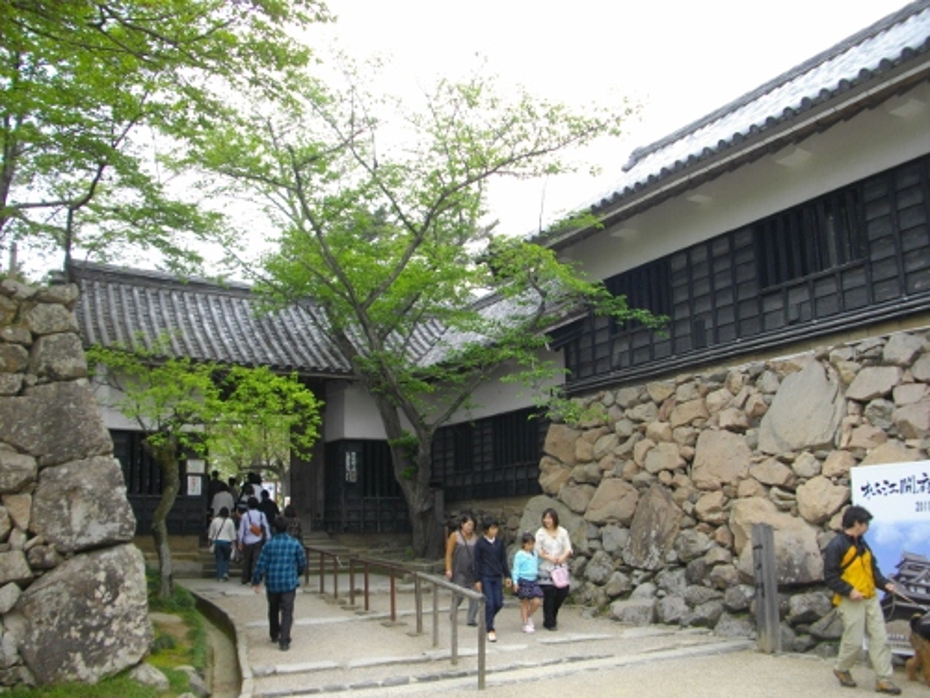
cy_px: 349
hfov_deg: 56.8
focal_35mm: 32
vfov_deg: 44.2
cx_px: 465
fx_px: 860
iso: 100
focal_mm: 5.7
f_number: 2.9
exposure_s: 1/250
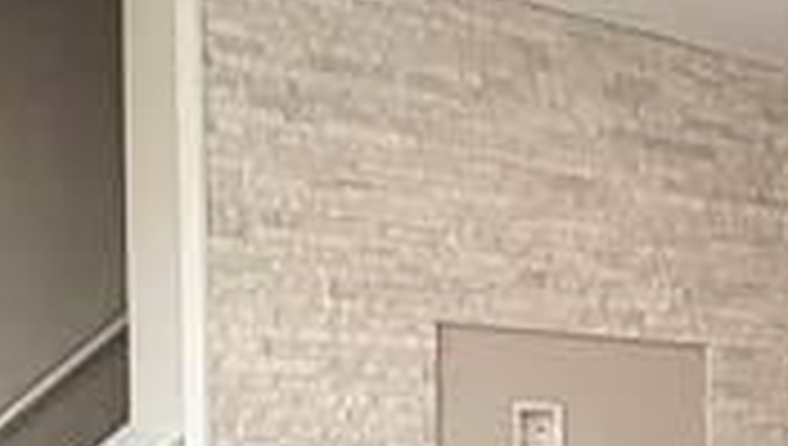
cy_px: 577
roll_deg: +0.5
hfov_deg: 22.2
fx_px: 1862
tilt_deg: -1.4
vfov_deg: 13.2
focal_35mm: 89
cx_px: 928
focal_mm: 2.22
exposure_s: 1/281
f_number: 2.2
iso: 50
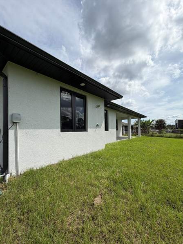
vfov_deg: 98.0
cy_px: 130
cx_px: 88
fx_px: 106
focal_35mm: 15
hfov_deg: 81.7
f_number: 2.2
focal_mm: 2.22
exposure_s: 1/1399
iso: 20
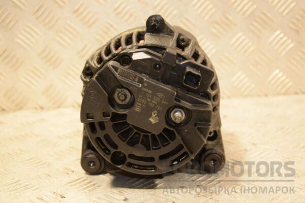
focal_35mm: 52
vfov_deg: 25.8
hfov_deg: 37.9
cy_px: 102
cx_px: 152
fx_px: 445
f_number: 5
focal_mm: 35
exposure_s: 1/100
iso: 800
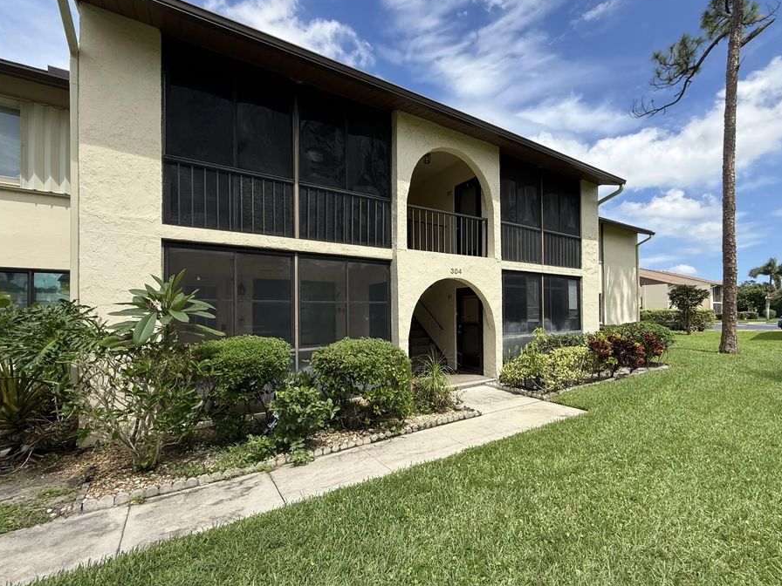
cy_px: 308
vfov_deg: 78.0
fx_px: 361
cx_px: 425
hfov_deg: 94.3
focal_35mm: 16
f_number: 2.2
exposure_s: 1/1534
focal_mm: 2.22
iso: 50
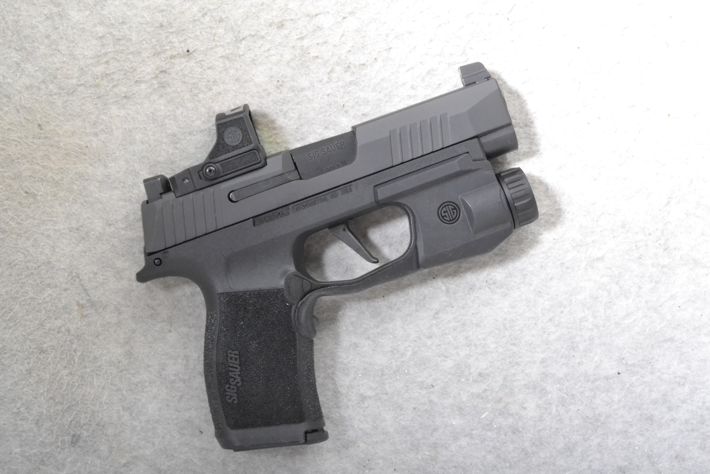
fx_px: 1183
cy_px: 237
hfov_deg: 33.4
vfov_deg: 22.6
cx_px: 355
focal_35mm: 60
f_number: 20
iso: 3200
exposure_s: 1/160
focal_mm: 40
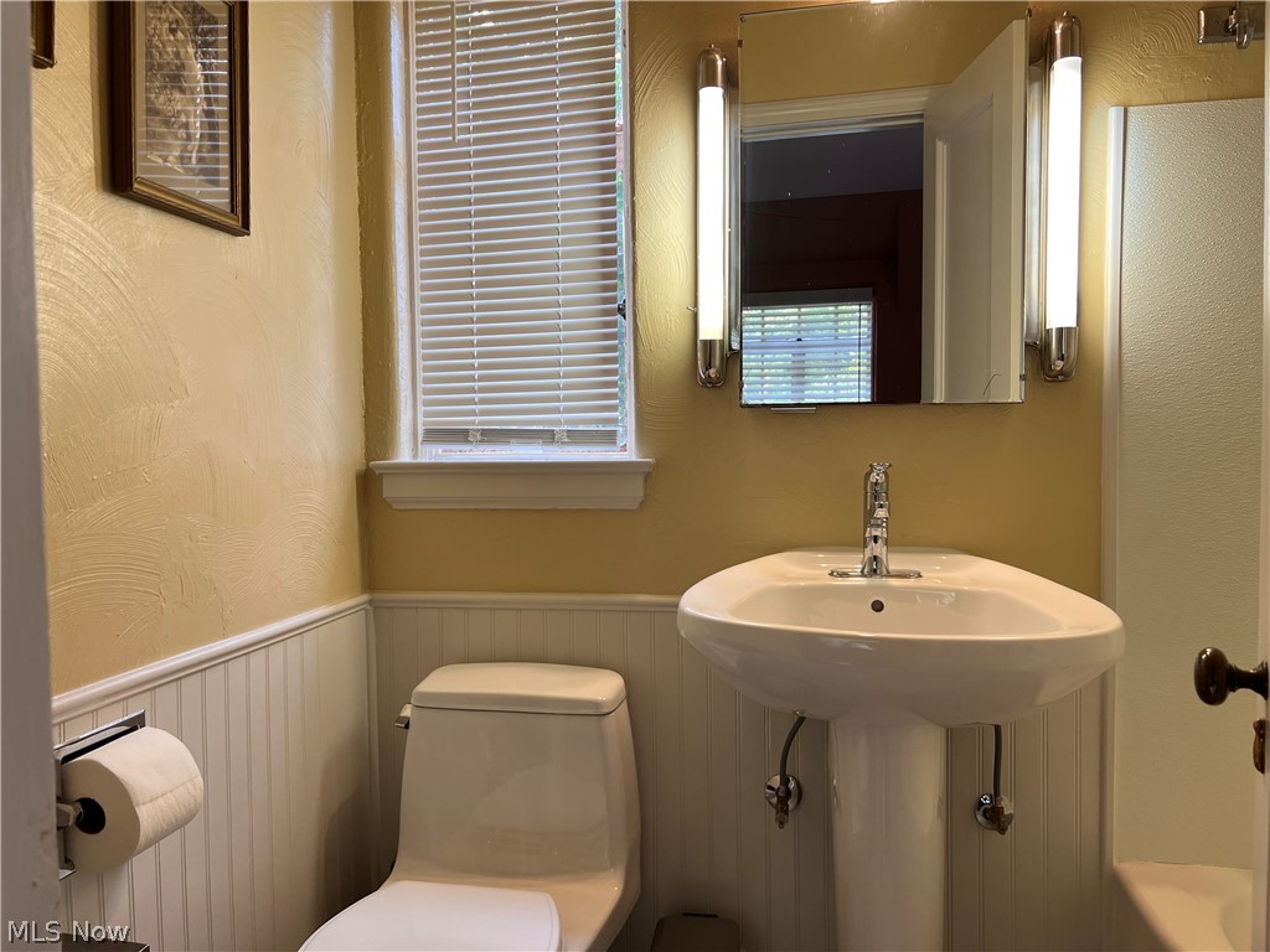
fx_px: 954
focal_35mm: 26
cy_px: 476
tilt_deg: -2.0
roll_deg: -0.2
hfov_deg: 67.3
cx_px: 635
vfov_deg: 53.1
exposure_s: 1/120
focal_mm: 5.7
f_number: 1.5
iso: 64
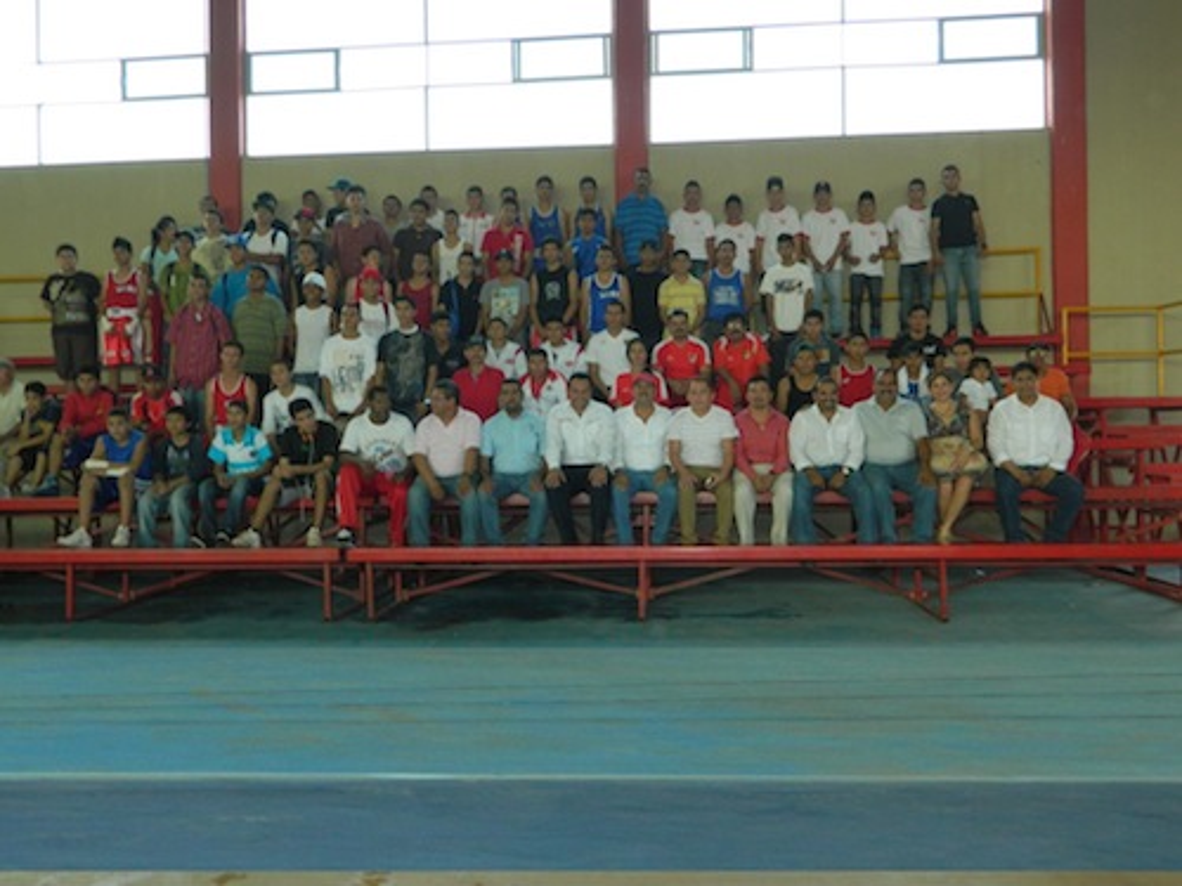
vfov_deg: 45.4
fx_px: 1059
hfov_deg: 58.4
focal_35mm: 31
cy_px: 443
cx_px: 591
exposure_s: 1/30
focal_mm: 5.6
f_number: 3.2
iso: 125
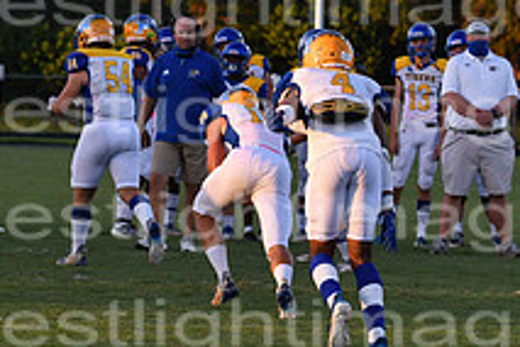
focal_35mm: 286
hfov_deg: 7.2
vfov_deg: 4.8
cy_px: -45
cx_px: 271
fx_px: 4131
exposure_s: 1/2000
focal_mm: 70
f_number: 4
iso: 640
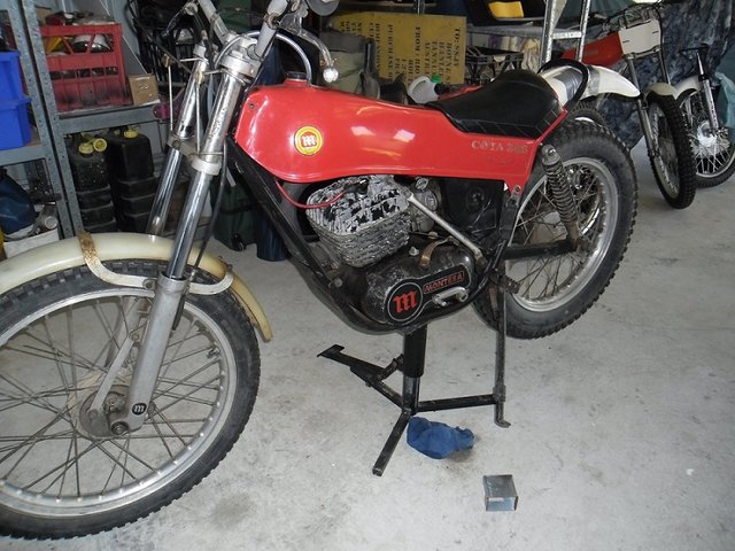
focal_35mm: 27
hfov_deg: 65.3
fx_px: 573
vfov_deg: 51.4
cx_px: 368
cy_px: 276
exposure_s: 1/45
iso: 100
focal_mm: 4.9
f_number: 3.5
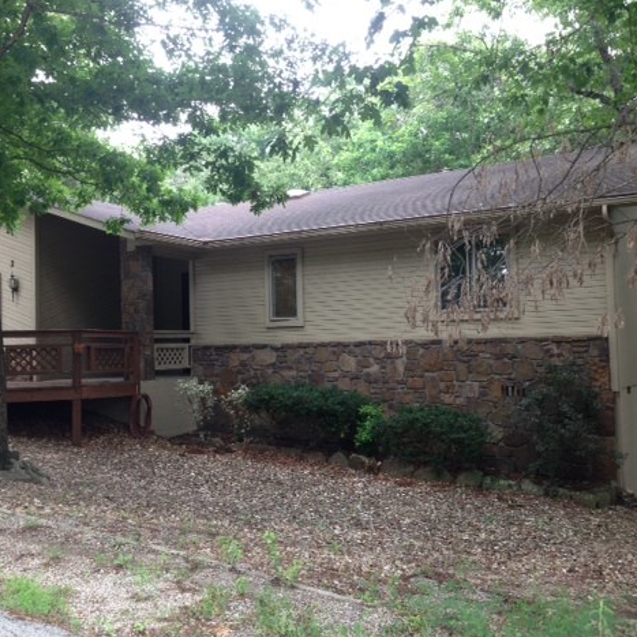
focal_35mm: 40
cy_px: 315
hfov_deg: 41.8
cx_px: 276
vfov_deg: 41.9
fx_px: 833
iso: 64
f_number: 2.4
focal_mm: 4.13
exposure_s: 1/60
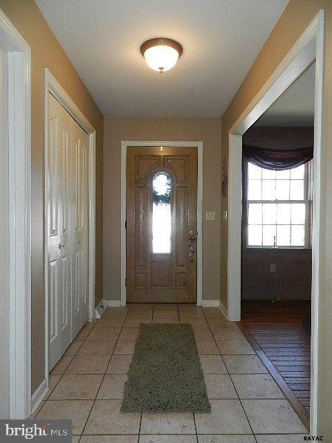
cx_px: 166
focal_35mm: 23
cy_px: 222
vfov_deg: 73.9
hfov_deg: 58.9
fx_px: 294
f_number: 3.4
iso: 160
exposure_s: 1/40
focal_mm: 4
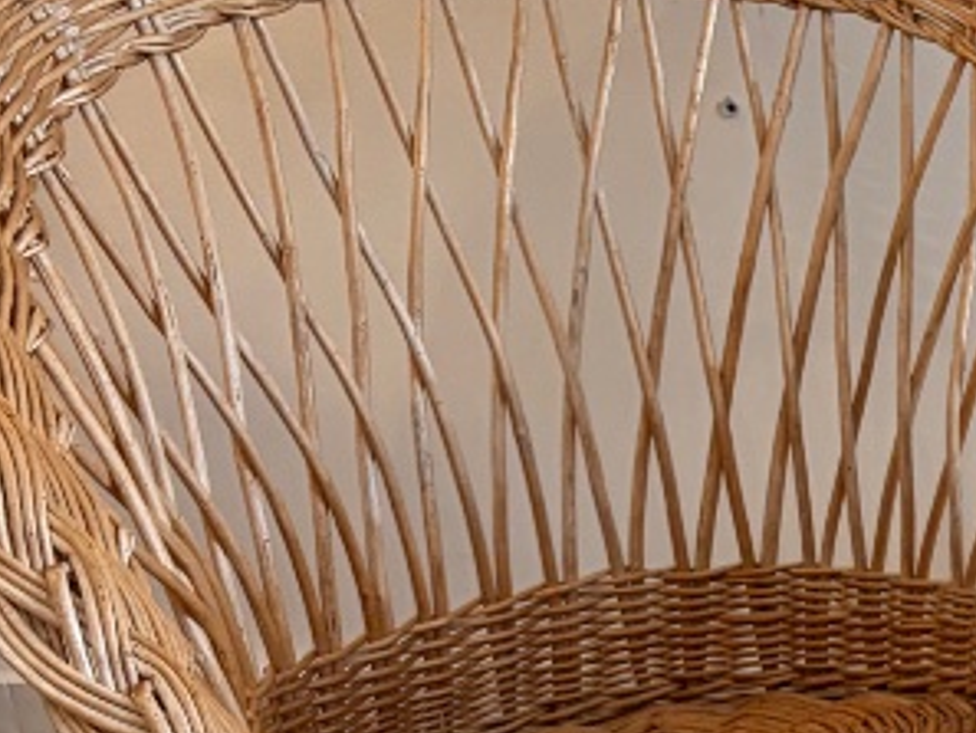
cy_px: 720
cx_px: 1643
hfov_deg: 16.3
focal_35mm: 105
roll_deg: +0.0
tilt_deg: -22.6
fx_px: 2962
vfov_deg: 13.9
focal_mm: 5.96
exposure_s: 1/50
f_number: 1.6
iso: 125
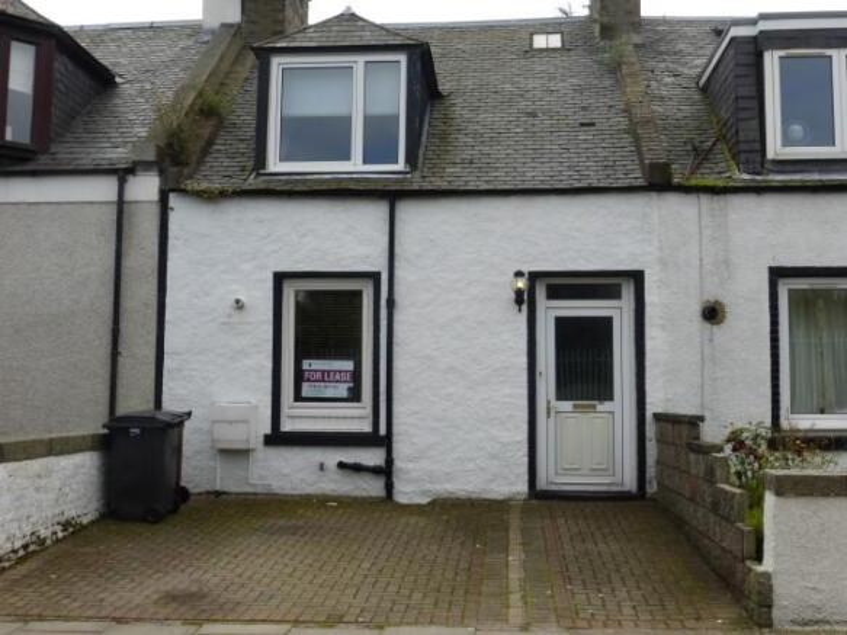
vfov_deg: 35.9
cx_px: 424
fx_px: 979
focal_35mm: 40
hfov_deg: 46.8
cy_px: 318
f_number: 3.9
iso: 100
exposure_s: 1/800
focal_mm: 6.9
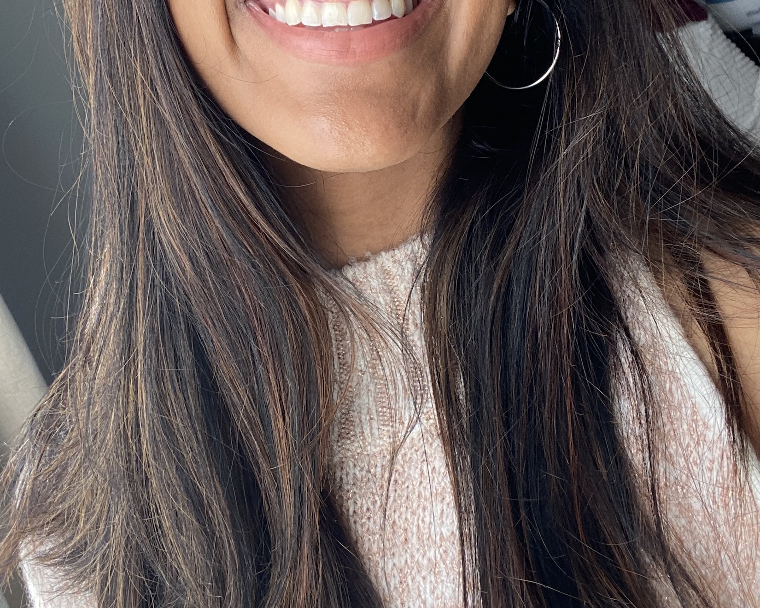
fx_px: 1035
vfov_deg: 32.4
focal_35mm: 46
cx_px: 325
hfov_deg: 40.2
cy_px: 190
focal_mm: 2.71
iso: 80
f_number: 2.2
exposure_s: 1/122
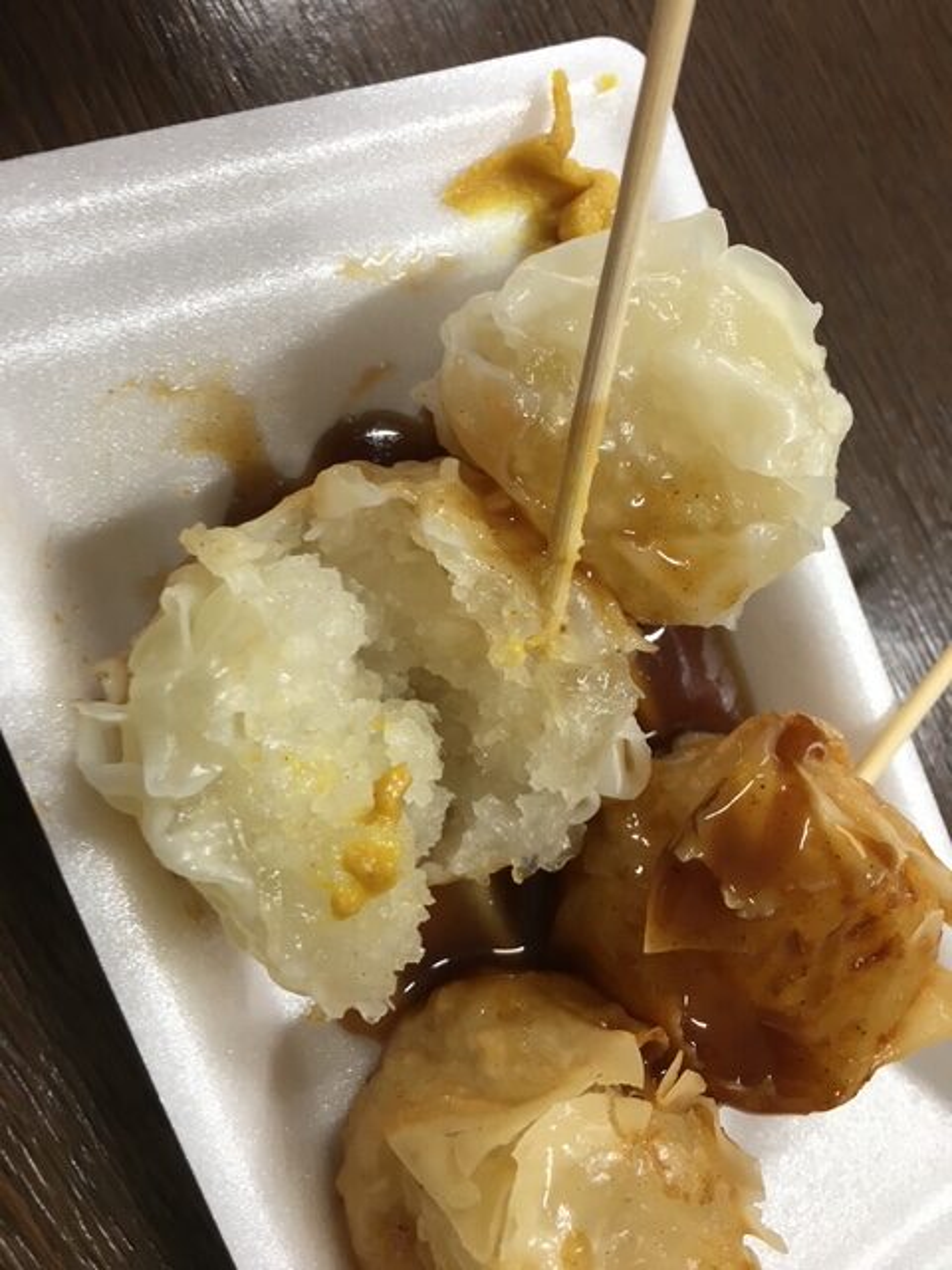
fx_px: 1063
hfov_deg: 48.2
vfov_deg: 61.7
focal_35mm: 29
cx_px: 476
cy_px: 635
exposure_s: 1/30
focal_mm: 4.15
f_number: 2.2
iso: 64
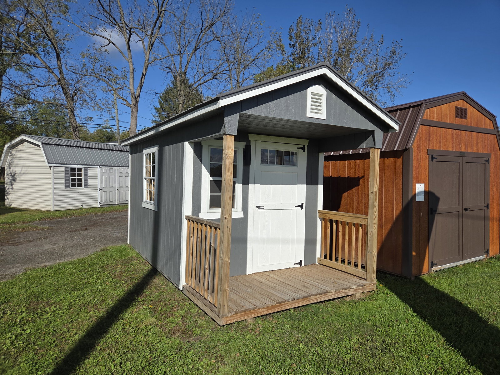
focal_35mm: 23
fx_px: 332
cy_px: 188
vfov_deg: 58.9
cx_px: 250
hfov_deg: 73.9
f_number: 1.8
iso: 64
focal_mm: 5.4
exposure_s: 1/7891
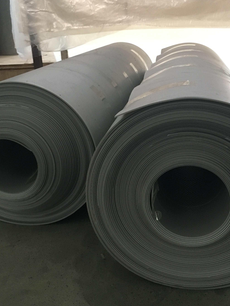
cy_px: 138
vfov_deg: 43.8
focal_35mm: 43
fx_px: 381
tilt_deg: -16.9
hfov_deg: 33.5
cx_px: 132
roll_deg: +2.1
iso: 250
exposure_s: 1/33
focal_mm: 4.15
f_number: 2.2
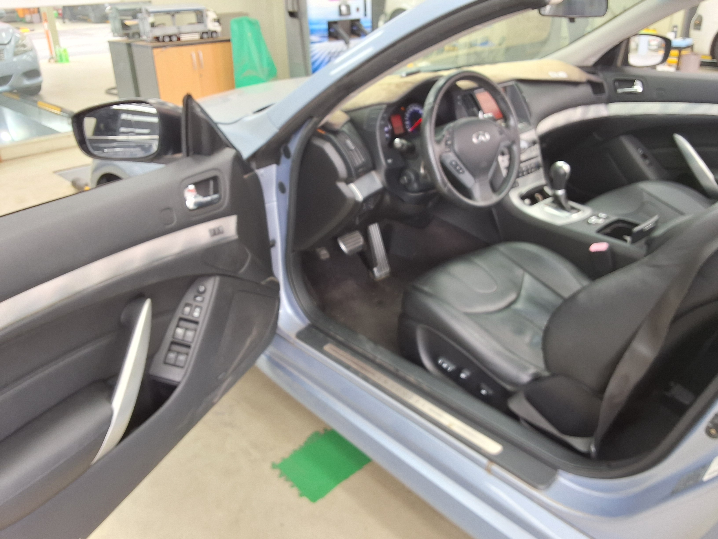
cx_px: 359
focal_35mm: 28
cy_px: 270
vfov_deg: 49.7
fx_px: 581
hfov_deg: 63.4
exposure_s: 1/40
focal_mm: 2.91
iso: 64
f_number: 1.9
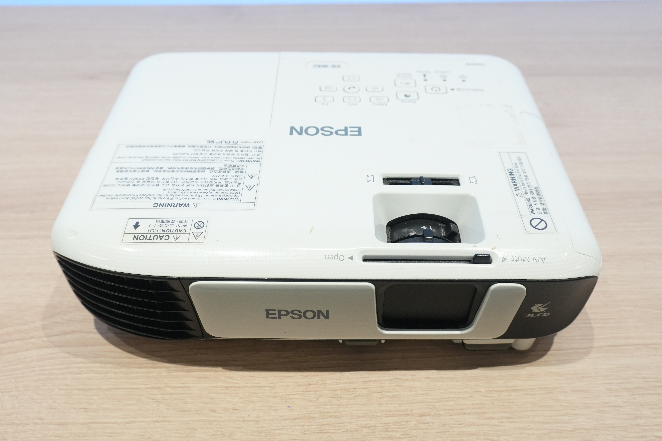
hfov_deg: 57.2
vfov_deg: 40.0
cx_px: 331
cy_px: 220
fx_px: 607
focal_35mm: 33
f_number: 5
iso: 1250
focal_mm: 22
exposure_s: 1/100
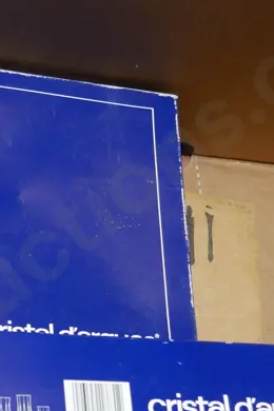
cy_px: 282
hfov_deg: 16.4
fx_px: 936
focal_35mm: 82
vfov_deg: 24.6
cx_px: 8
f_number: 3.6
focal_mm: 15
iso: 250
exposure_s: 1/60
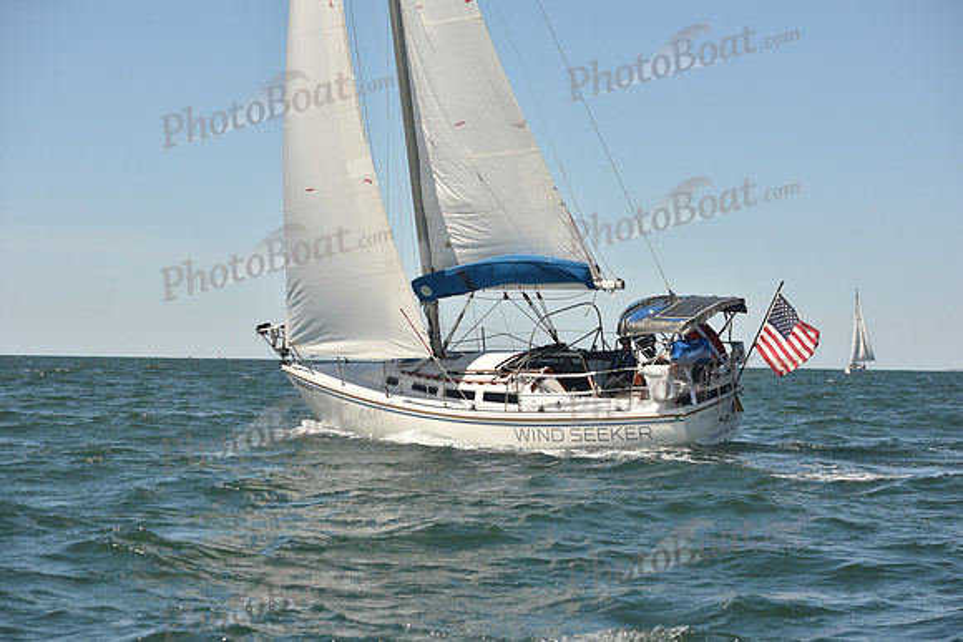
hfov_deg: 25.4
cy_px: 321
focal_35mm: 80
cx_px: 482
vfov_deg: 17.1
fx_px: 2140
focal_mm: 80
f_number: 5.6
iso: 250
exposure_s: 1/1000
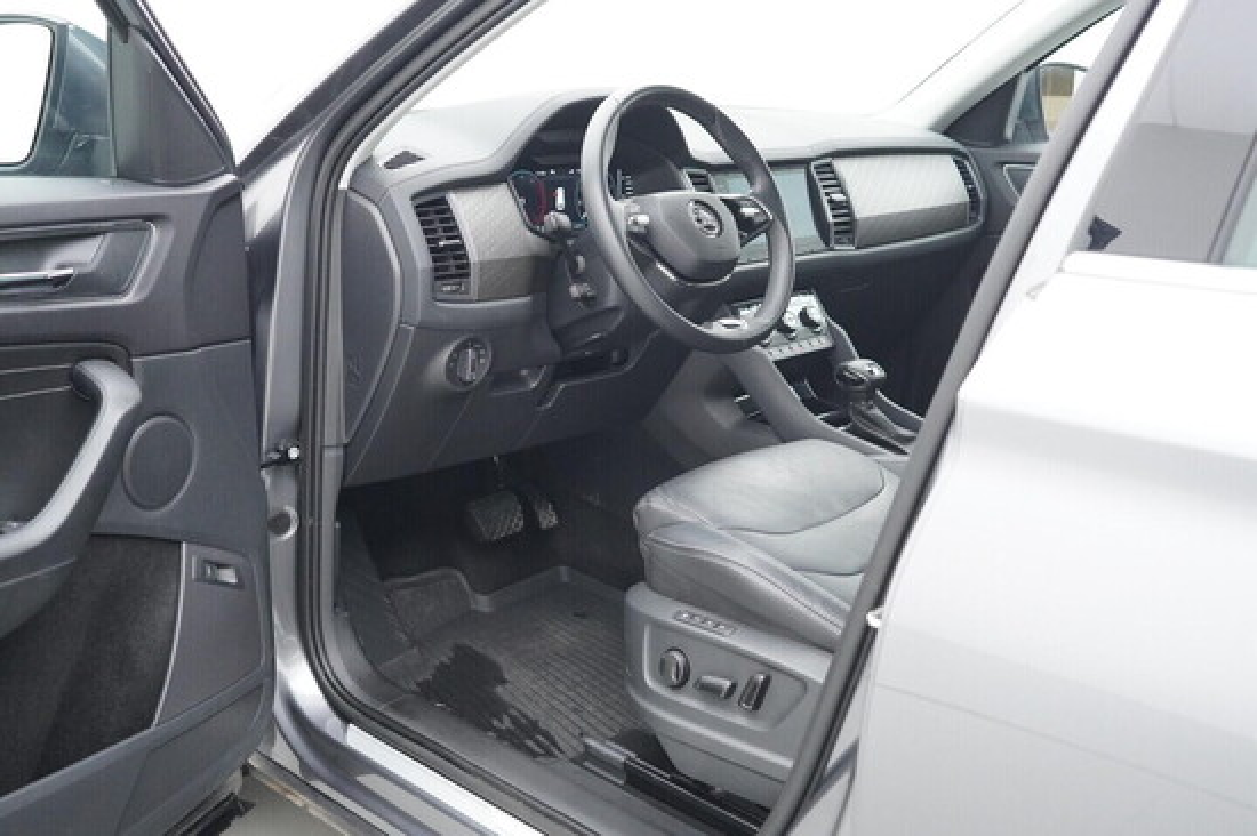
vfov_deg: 36.8
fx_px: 1256
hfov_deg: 53.2
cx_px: 628
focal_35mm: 36
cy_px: 418
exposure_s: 1/400
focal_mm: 24
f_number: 2.8
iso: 2500
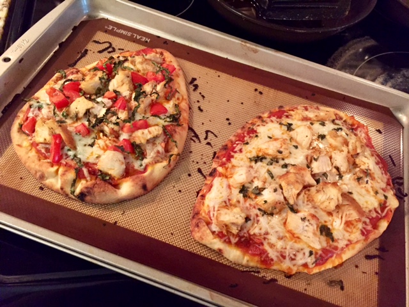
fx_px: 343
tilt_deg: -59.7
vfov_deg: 48.2
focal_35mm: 29
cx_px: 204
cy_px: 154
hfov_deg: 61.7
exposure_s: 1/15
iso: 400
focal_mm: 4.15
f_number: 2.2
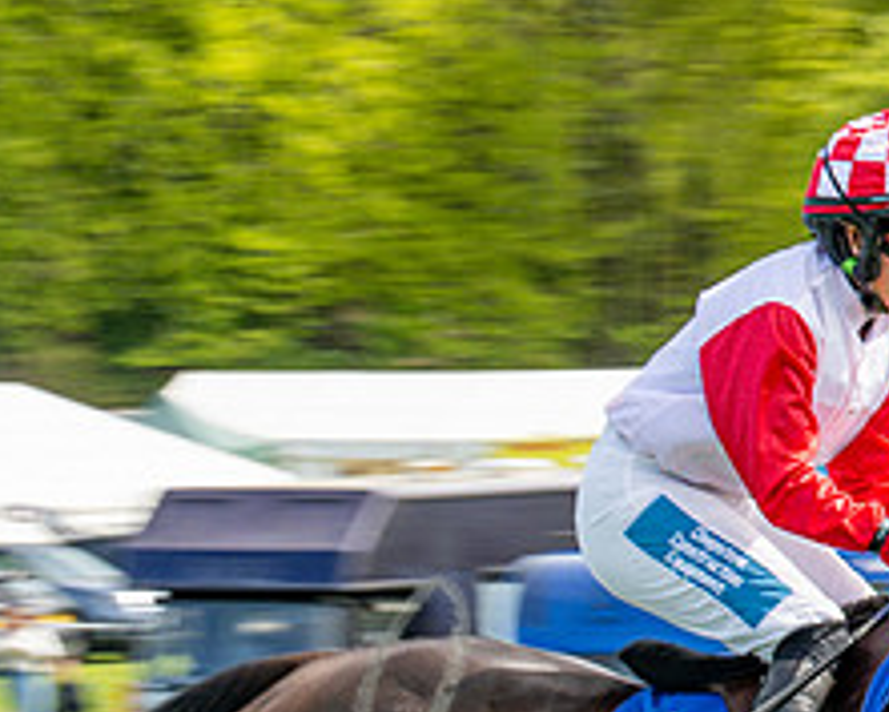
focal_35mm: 321
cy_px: 1188
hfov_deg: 6.0
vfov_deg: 4.8
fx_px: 8450
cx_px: 41
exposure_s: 1/160
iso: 100
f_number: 9
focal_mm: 70
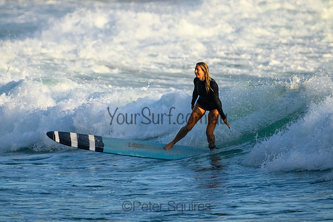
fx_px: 7401
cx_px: 166
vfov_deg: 1.7
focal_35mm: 800
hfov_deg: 2.6
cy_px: 111
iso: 3600
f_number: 11
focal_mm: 800
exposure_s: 1/2000
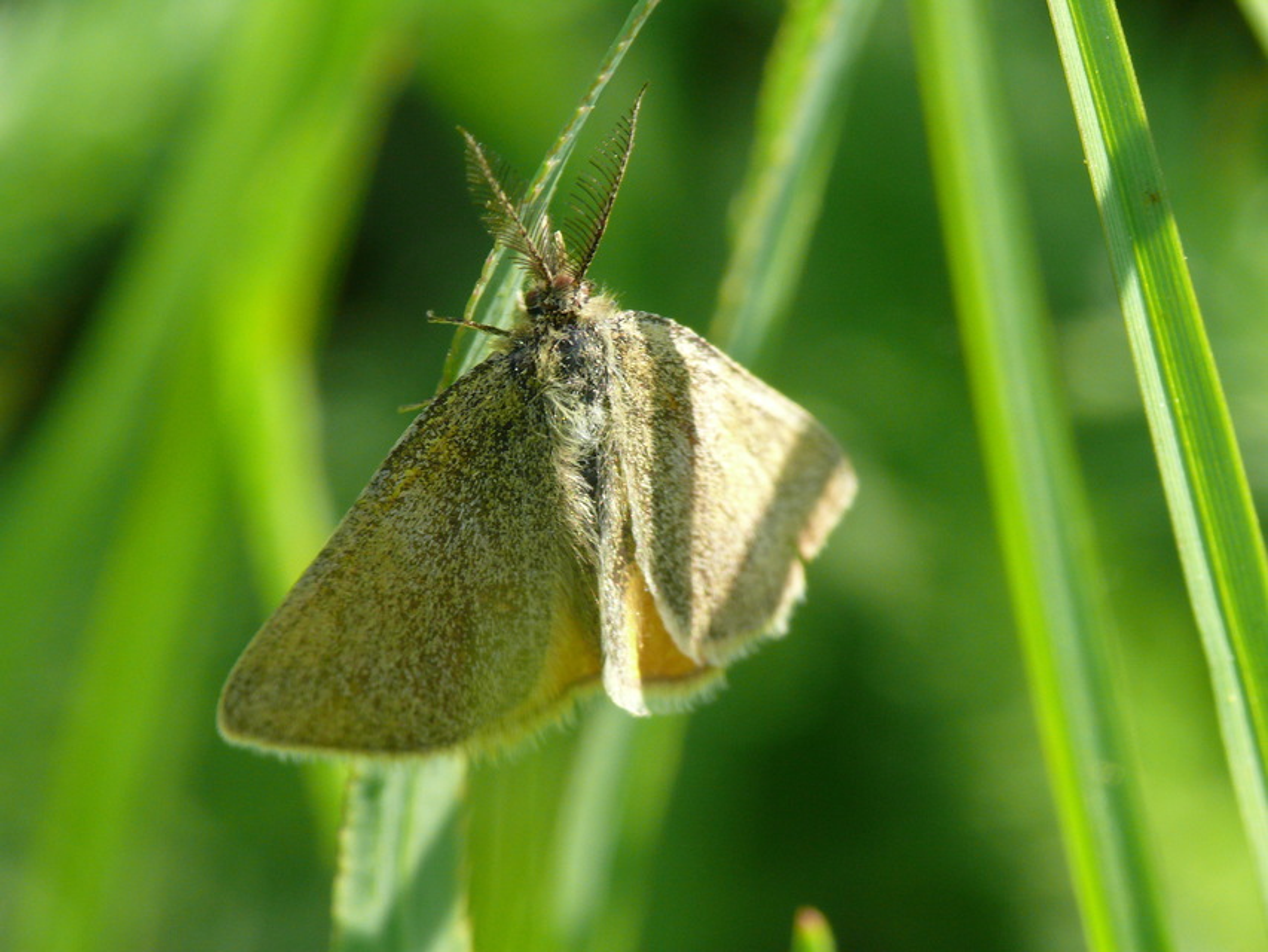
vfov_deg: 5.5
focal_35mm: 269
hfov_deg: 7.4
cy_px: 476
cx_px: 634
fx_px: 9855
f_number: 9
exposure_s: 1/125
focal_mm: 56.8
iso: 200
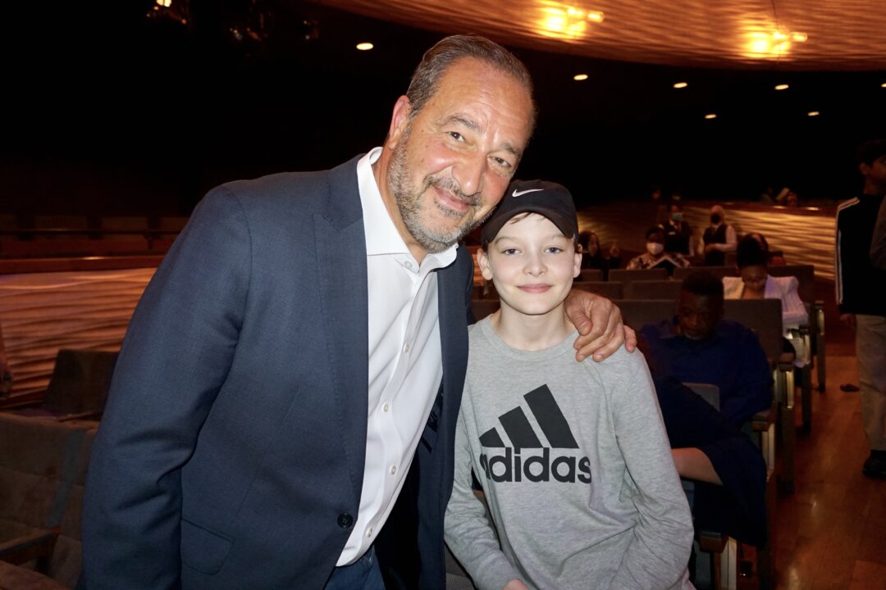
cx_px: 443
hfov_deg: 73.7
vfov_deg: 53.1
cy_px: 295
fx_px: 591
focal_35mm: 24
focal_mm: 16
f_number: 3.5
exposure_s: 1/60
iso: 1000
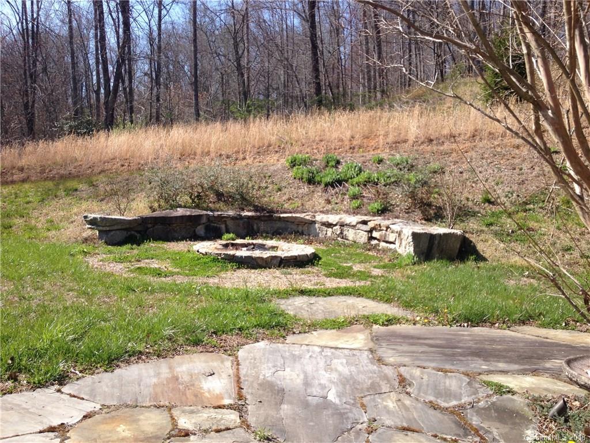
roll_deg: -3.6
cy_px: 222
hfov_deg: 52.6
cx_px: 295
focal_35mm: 35
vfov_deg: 40.7
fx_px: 597
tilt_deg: -4.1
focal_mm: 4.28
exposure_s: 1/935
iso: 50
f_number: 2.4
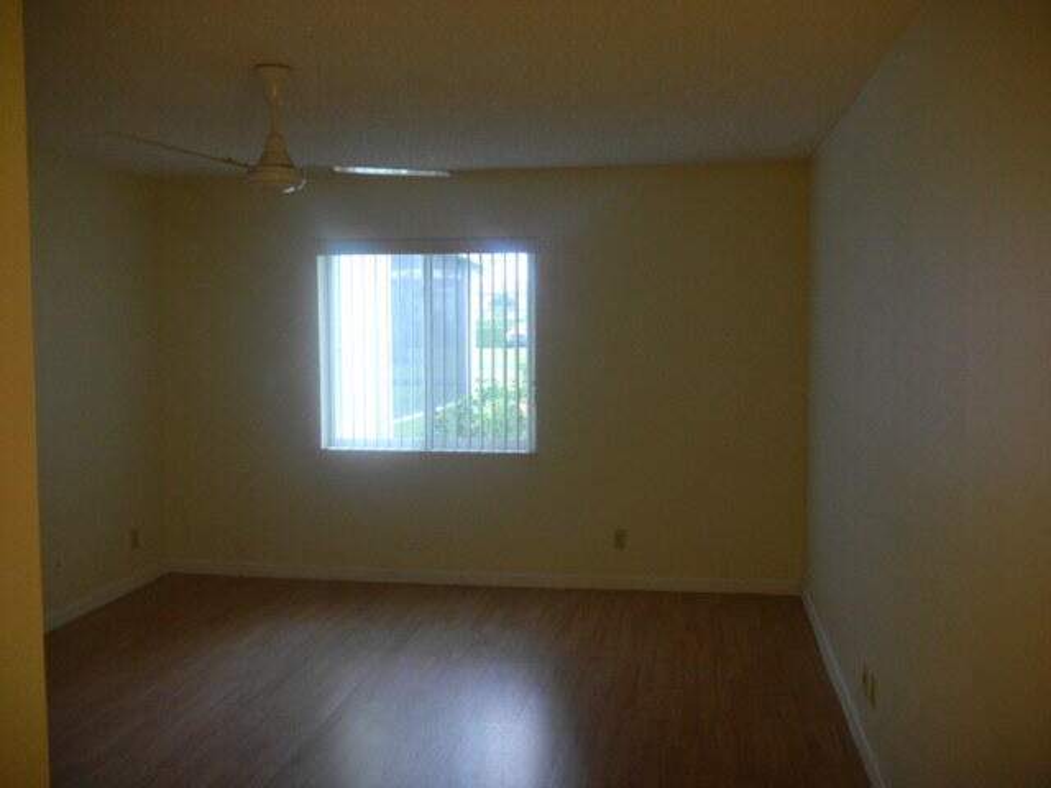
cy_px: 394
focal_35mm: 35
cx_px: 526
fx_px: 1063
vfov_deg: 40.7
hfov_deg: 52.6
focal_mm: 6.3
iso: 147
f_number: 3.6
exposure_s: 1/30
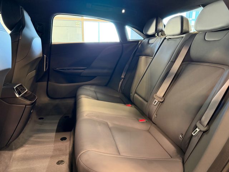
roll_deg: -1.2
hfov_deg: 71.6
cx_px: 114
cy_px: 86
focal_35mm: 24
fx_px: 159
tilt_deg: -13.2
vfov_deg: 56.8
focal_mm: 6.76
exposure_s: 1/60
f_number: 1.78
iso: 640
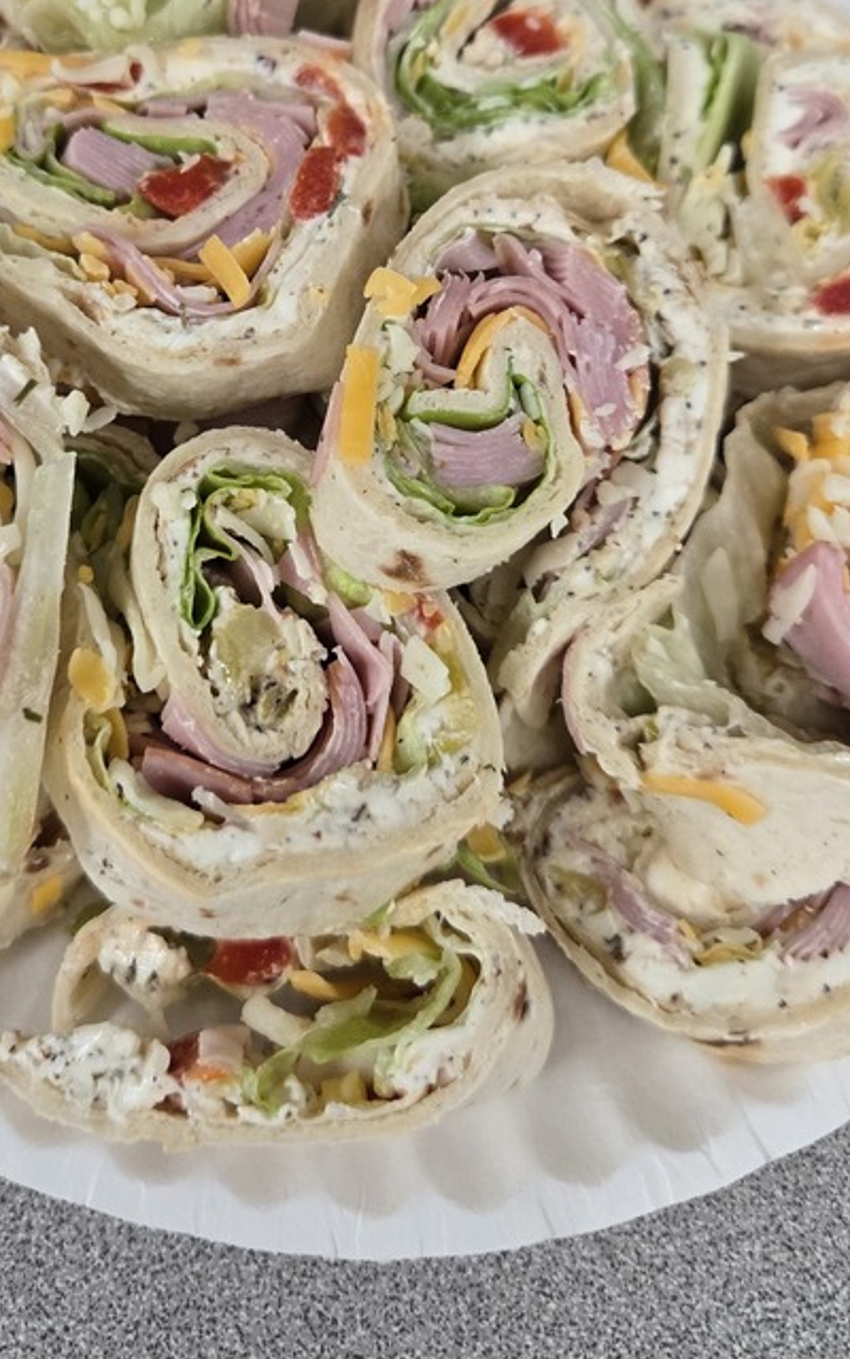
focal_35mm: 39
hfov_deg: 32.6
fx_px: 1446
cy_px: 399
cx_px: 304
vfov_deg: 49.1
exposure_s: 1/120
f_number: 1.8
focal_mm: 5.4
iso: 320
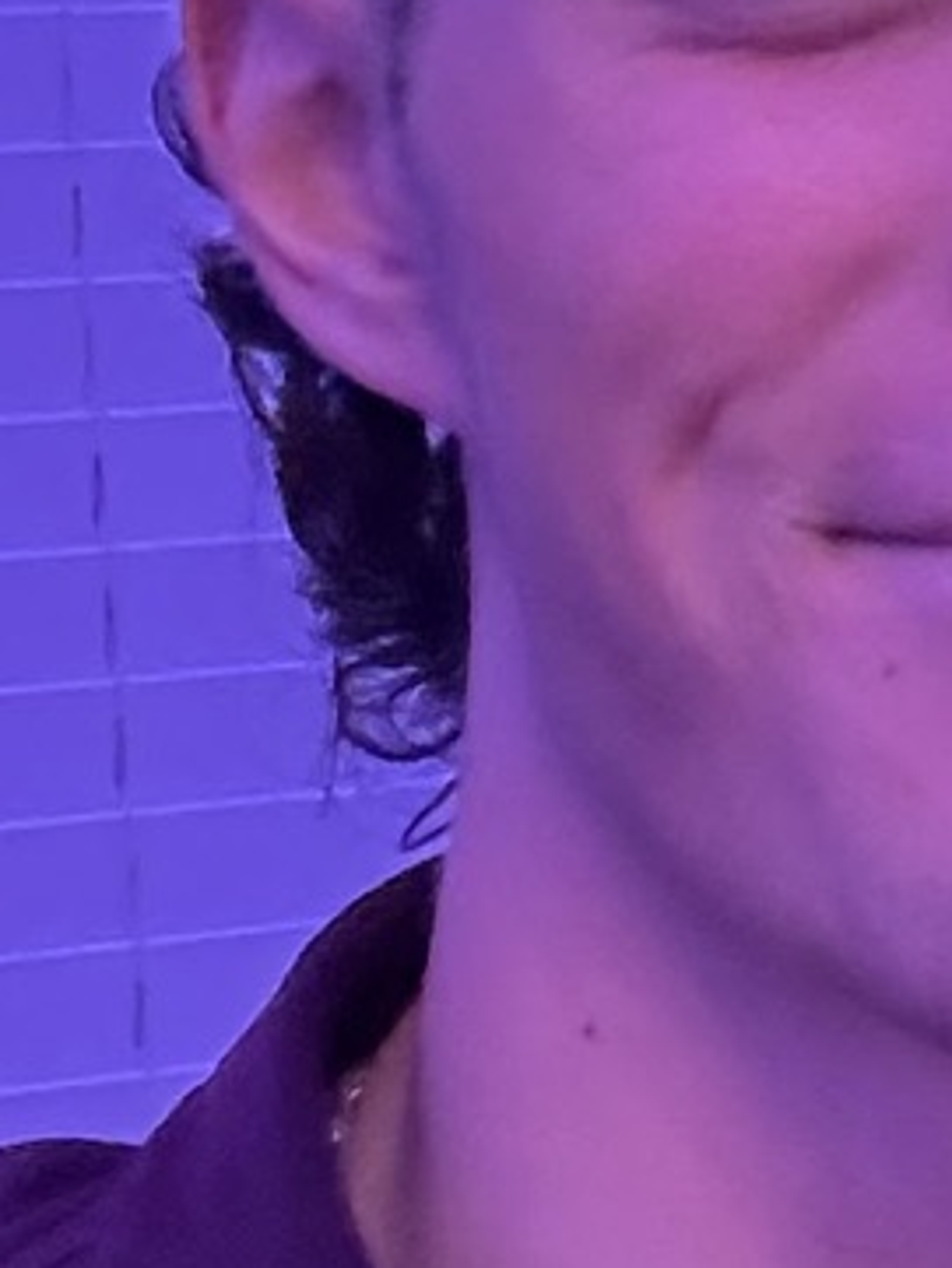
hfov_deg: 8.0
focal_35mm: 166
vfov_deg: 11.9
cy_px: 636
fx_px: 6083
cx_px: 2522
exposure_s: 1/30
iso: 400
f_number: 1.9
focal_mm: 2.69
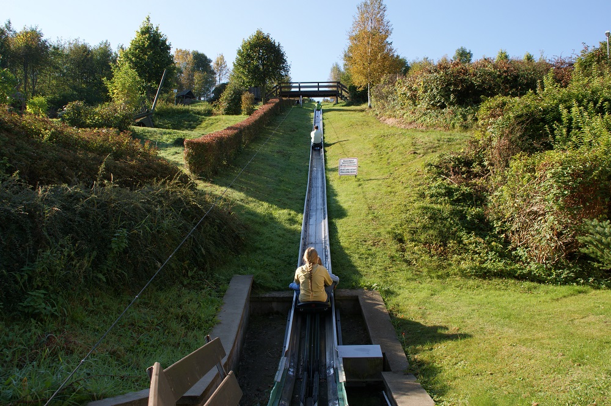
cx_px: 306
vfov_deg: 39.9
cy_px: 203
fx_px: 560
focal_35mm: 33
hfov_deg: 57.3
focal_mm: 22
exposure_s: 1/80
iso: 100
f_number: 9
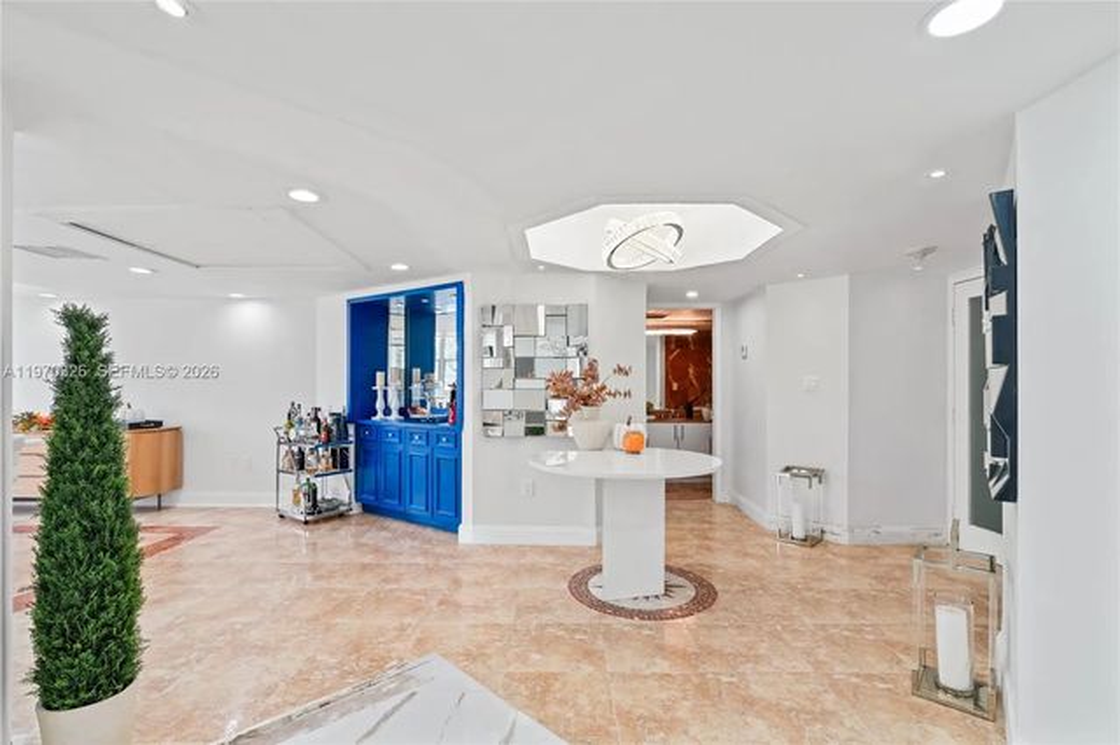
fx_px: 497
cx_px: 560
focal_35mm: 16
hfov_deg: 96.8
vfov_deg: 73.7
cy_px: 372
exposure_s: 1/15
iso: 400
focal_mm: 16
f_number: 8
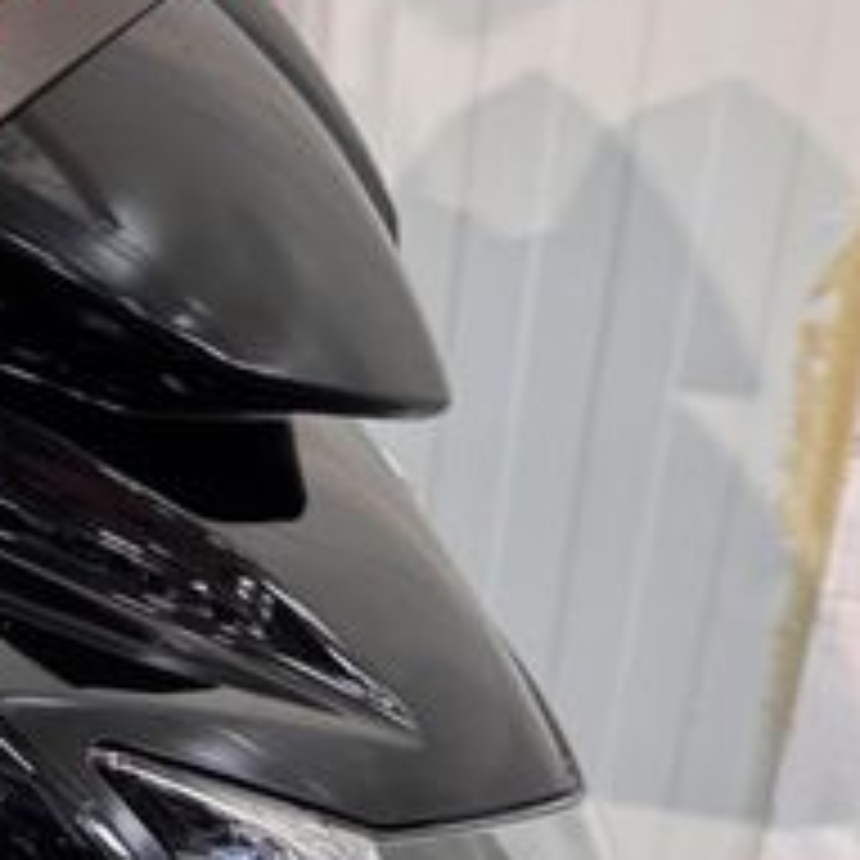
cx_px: -140
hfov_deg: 22.6
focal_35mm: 71
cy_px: 585
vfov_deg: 24.2
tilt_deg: -35.8
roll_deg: +6.7
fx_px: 1996
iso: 640
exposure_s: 1/50
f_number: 1.78
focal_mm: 6.76
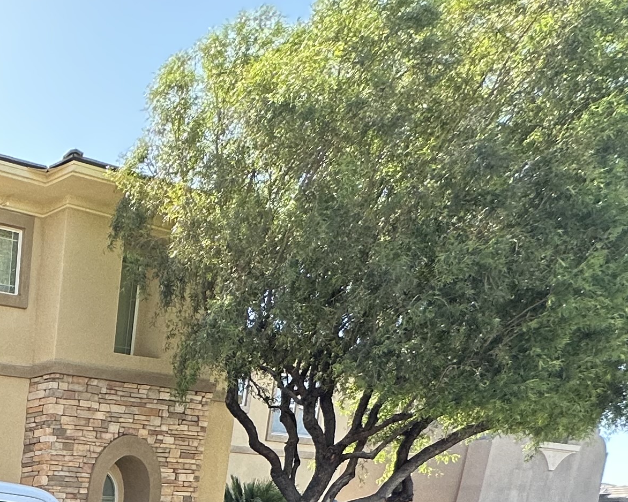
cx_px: -305
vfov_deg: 24.2
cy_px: 777
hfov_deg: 27.6
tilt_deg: -13.0
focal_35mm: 47
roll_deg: +0.5
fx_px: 874
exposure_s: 1/205
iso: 40
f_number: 2.2
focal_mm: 2.22
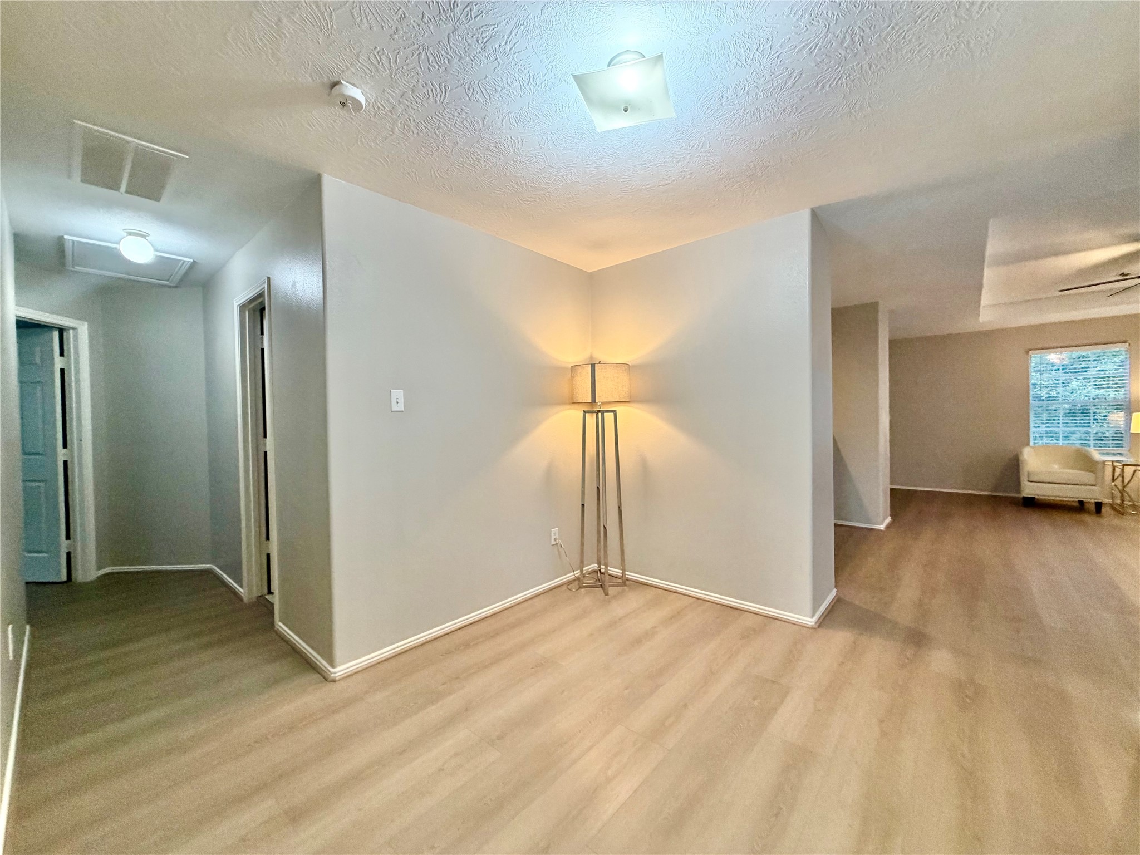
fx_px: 461
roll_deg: +1.3
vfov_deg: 85.7
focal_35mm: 14
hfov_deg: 102.1
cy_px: 428
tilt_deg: -1.5
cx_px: 570
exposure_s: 1/60
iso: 320
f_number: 2.2
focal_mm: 2.22
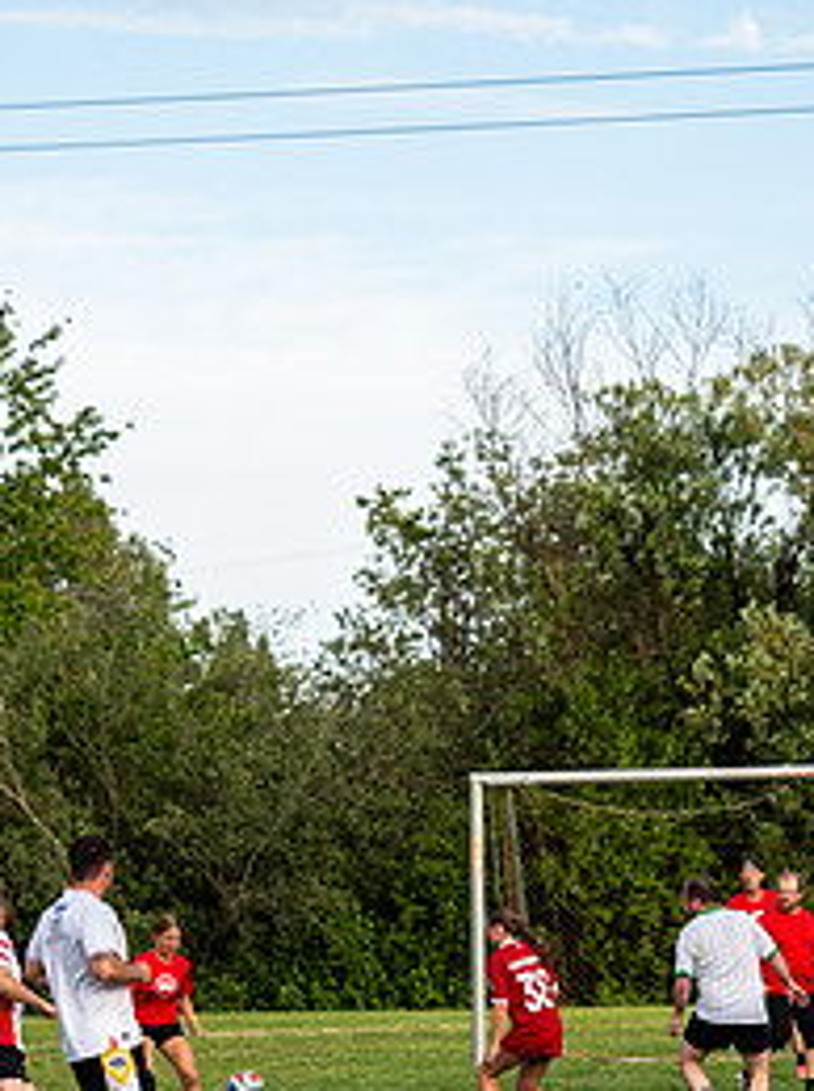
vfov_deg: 7.6
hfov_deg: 5.7
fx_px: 8179
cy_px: 739
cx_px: 497
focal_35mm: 260
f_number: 2.8
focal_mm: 75
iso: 200
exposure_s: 1/1250
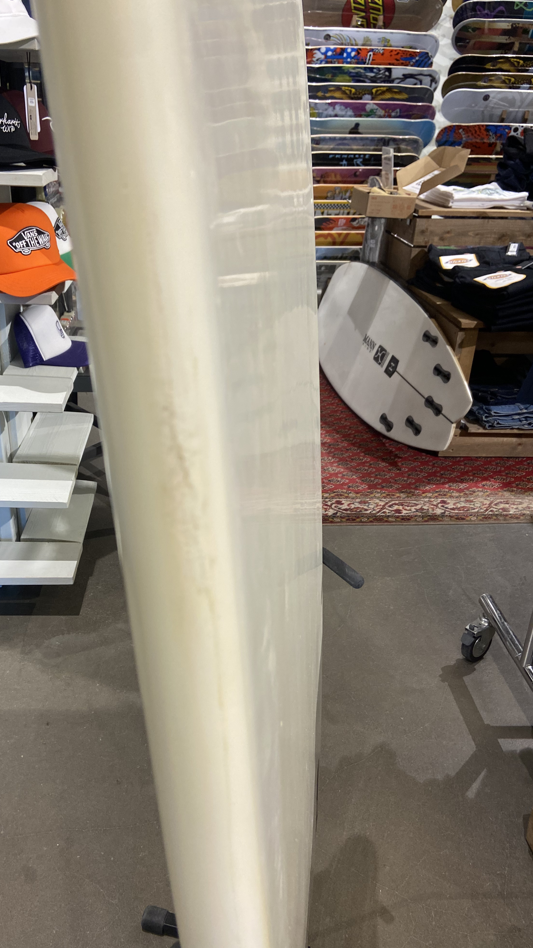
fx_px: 729
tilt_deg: -26.2
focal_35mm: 29
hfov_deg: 40.0
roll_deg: -1.3
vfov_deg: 66.1
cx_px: 207
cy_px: 483
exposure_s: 1/100
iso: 125
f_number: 1.8
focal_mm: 4.25
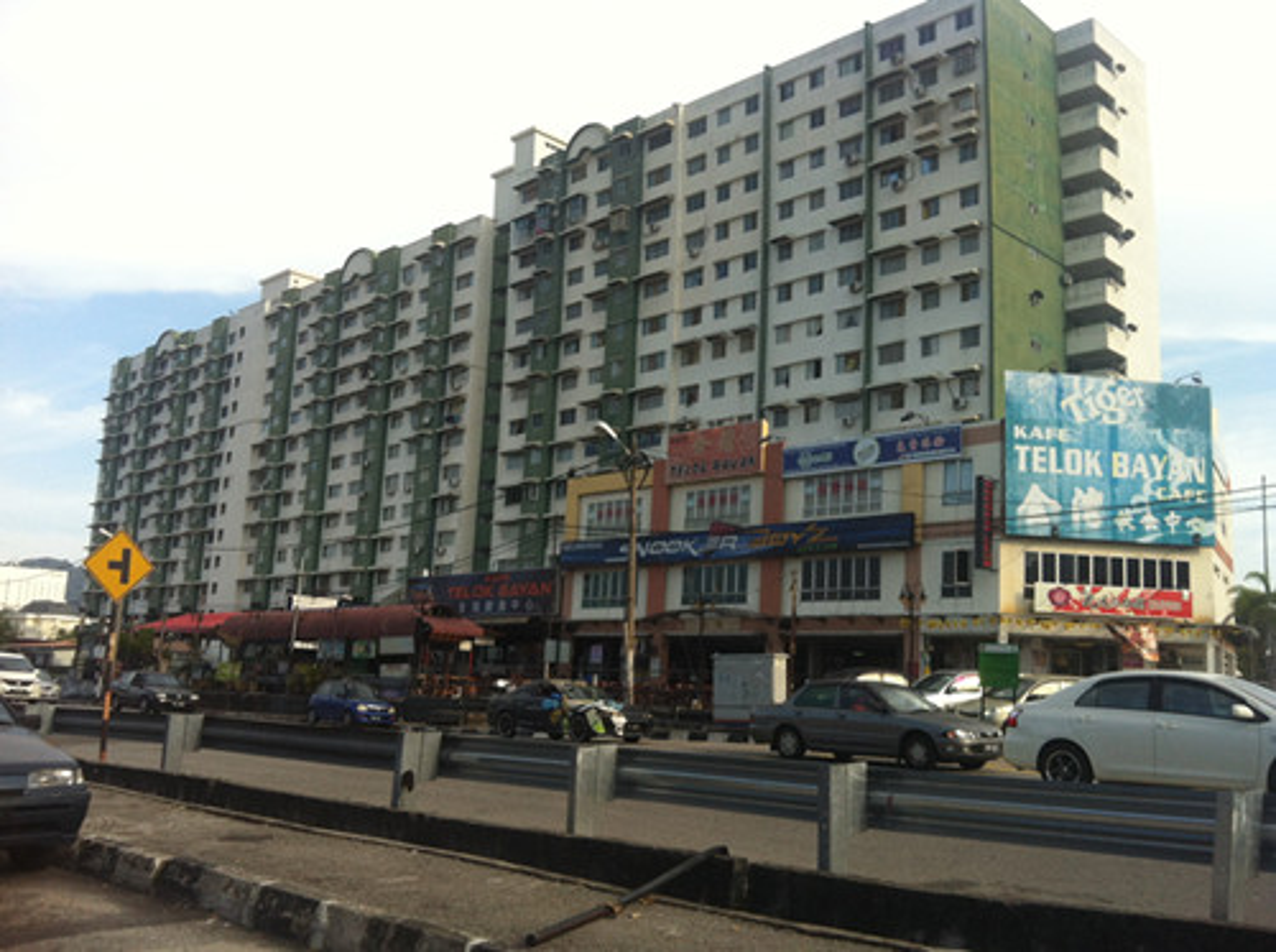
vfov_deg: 40.6
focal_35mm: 35
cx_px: 638
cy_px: 476
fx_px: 1288
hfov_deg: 52.7
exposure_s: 1/754
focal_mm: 3.85
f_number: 2.8
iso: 80
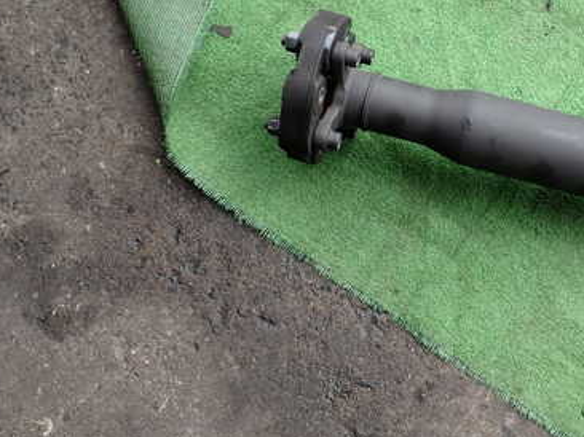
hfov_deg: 44.0
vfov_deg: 35.0
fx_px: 691
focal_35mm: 41
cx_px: 453
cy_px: 179
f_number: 2.8
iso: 100
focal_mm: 4.5
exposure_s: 1/320
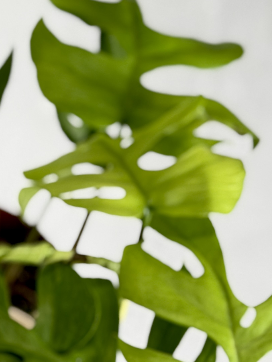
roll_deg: -1.3
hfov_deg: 8.1
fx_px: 1875
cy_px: 424
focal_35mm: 179
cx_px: -167
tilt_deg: -14.9
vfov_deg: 10.9
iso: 50
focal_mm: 6.76
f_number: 1.78
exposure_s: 1/170
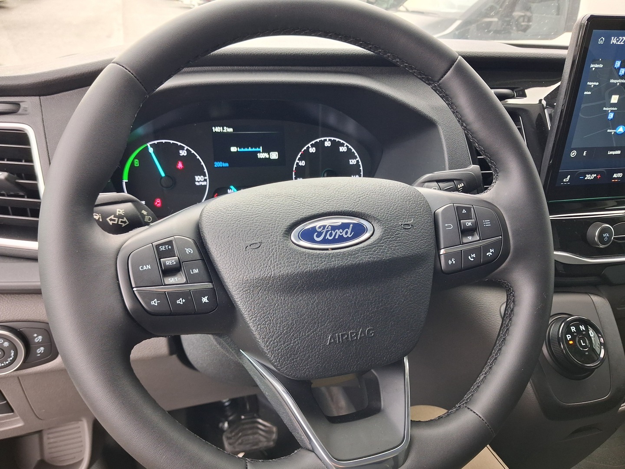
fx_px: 487
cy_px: 234
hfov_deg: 65.3
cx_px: 312
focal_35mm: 27
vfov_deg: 51.4
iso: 320
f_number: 1.8
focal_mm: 4
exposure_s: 1/60
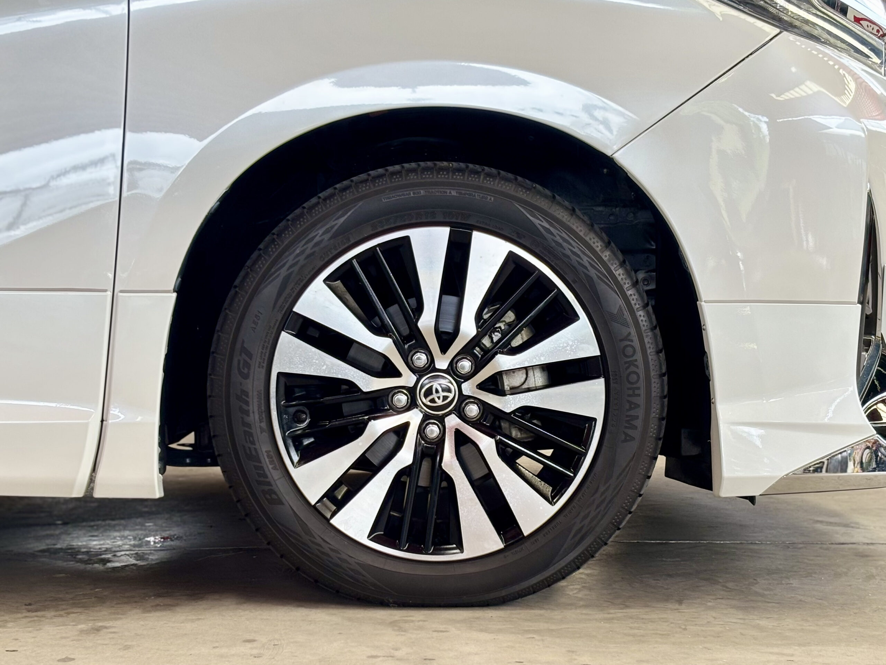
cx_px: 443
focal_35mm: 52
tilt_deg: -3.7
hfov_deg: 36.8
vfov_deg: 28.0
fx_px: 1331
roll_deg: +1.0
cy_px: 332
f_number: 1.6
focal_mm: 5.96
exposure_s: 1/60
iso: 50
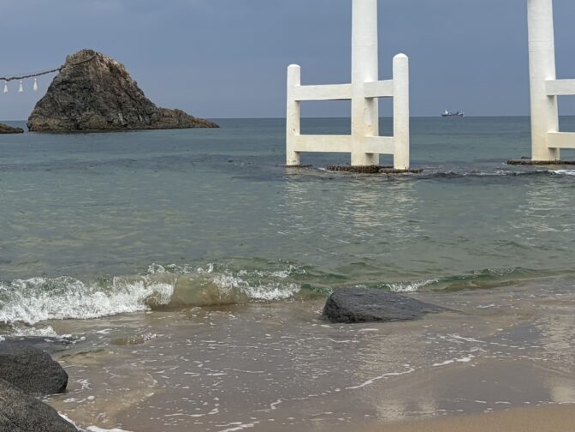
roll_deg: +0.9
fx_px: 1080
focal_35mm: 65
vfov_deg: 22.3
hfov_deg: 29.6
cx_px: 199
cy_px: 93
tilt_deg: +1.6
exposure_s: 1/4950
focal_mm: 5.96
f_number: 1.6
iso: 64
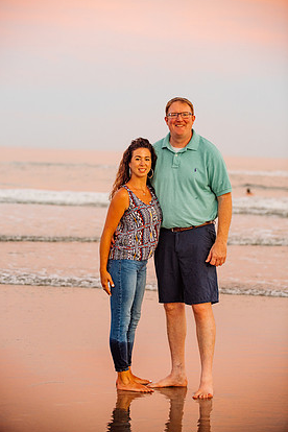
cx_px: 138
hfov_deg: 12.3
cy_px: 202
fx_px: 1332
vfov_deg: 18.4
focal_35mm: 111
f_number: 3.2
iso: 200
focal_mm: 102
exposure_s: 1/160
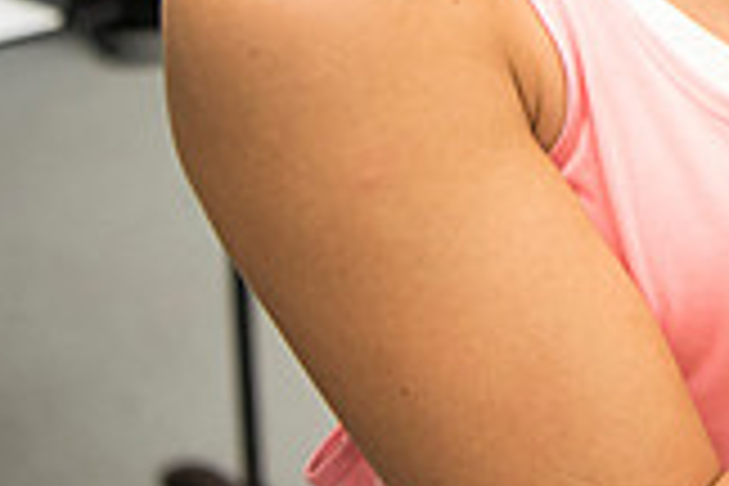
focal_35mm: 122
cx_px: 1080
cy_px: -241
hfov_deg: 15.5
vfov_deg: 10.8
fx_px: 2470
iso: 1250
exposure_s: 1/160
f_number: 2.8
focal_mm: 34
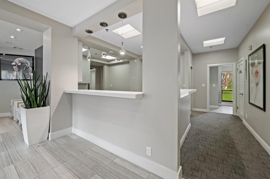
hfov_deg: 104.3
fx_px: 105
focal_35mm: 14
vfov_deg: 81.1
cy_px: 90
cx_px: 135
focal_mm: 14
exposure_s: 1/1.25
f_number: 8
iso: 200
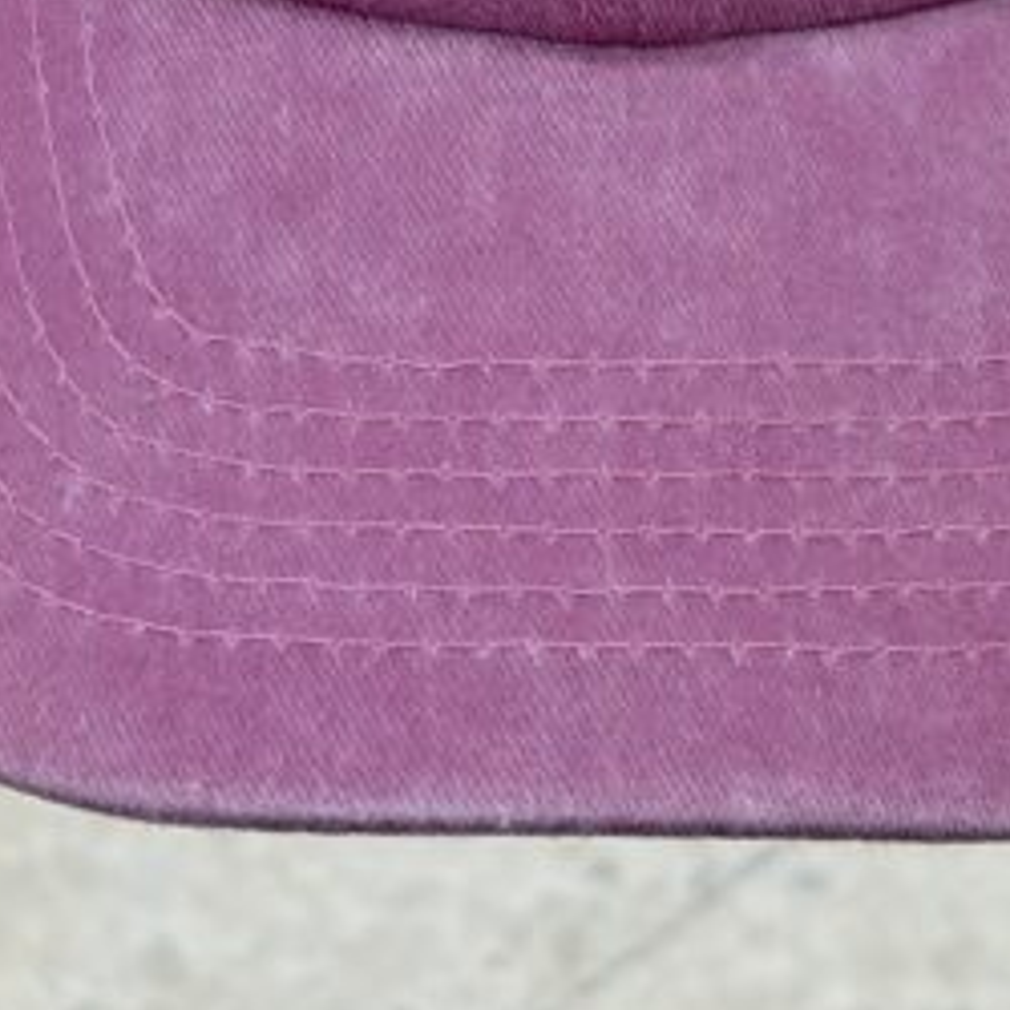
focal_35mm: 147
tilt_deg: -53.4
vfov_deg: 11.6
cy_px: -230
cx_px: 517
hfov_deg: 11.9
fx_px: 4853
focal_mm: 5.96
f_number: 1.6
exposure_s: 1/100
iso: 40
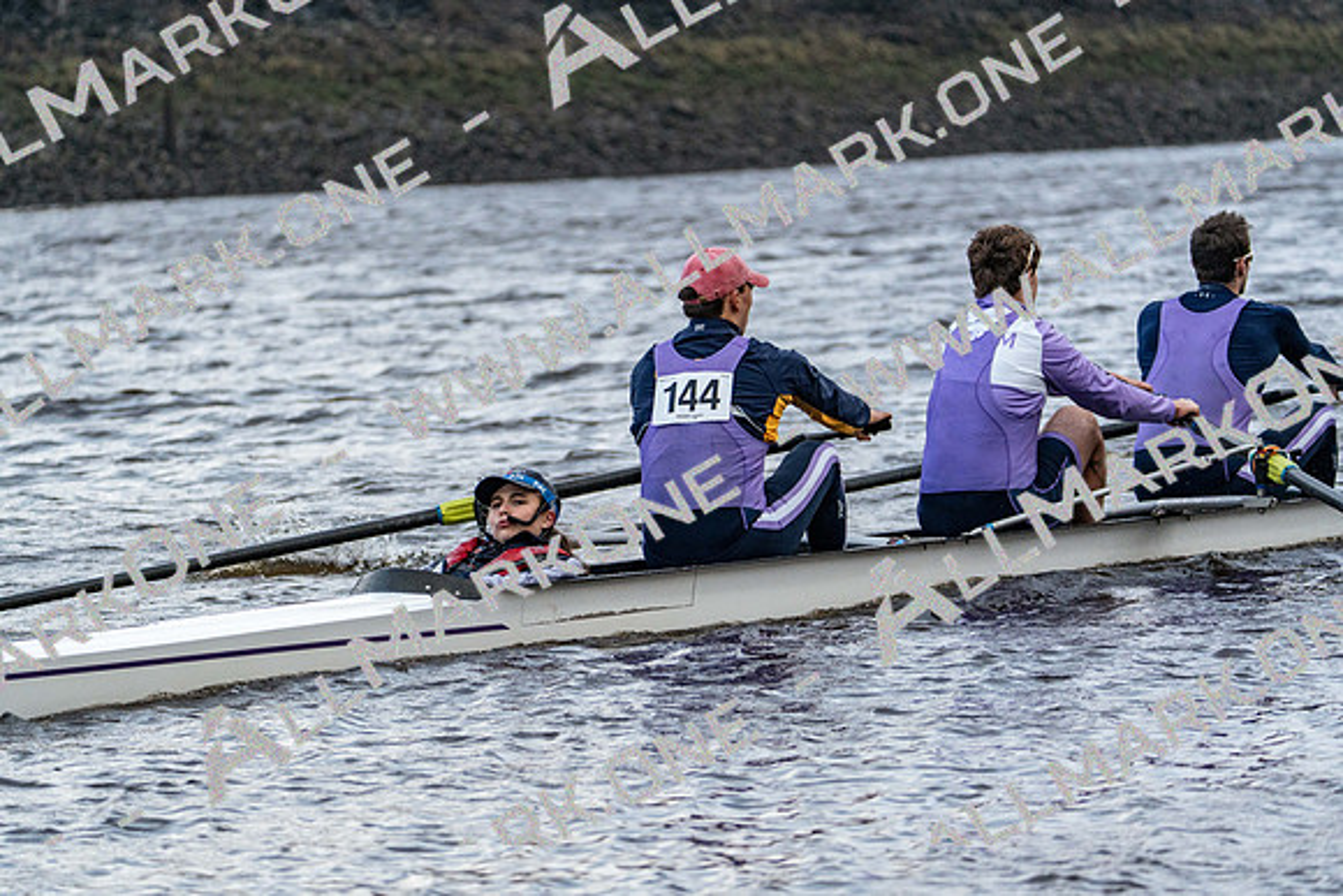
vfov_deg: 6.9
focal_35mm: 200
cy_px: 448
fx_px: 7463
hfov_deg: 10.3
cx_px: 672
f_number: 5.6
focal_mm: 200
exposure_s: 1/1600
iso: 3200
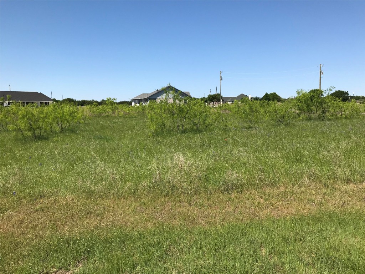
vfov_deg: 49.7
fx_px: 295
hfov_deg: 63.4
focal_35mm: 28
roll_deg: -0.3
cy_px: 137
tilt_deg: -7.5
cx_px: 182
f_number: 1.8
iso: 20
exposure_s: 1/2994
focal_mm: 3.99
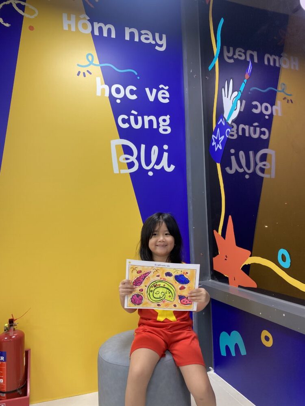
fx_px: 305
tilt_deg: +6.9
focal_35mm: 26
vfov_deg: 67.3
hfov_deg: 53.1
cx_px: 152
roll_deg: +0.5
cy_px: 203
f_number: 1.8
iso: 80
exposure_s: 1/100
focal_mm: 4.25
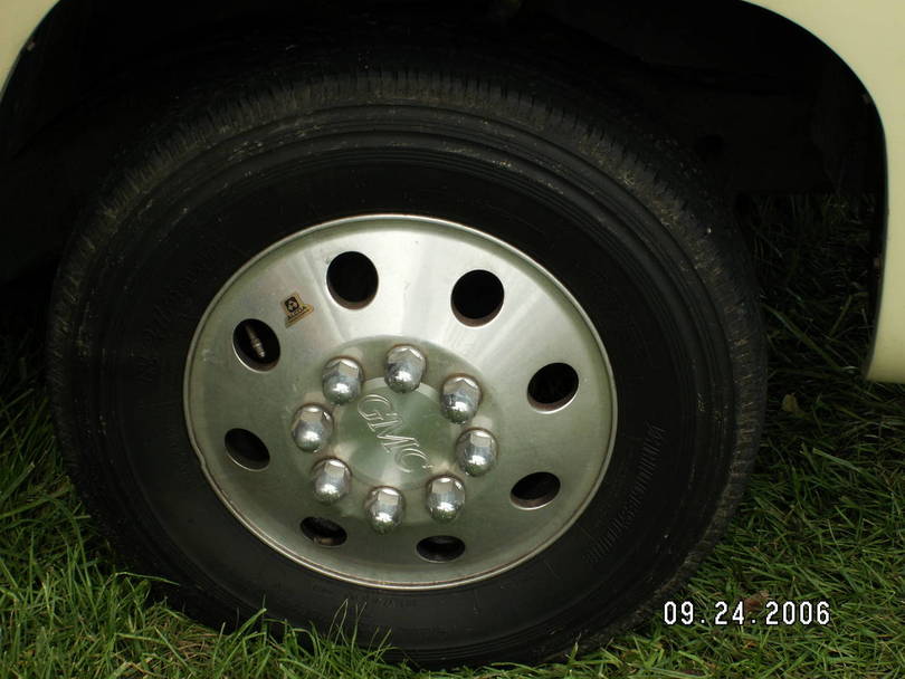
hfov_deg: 26.0
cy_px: 340
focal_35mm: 75
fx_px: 1961
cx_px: 452
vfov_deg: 19.6
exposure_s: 1/100
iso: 50
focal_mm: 12.58
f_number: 5.6
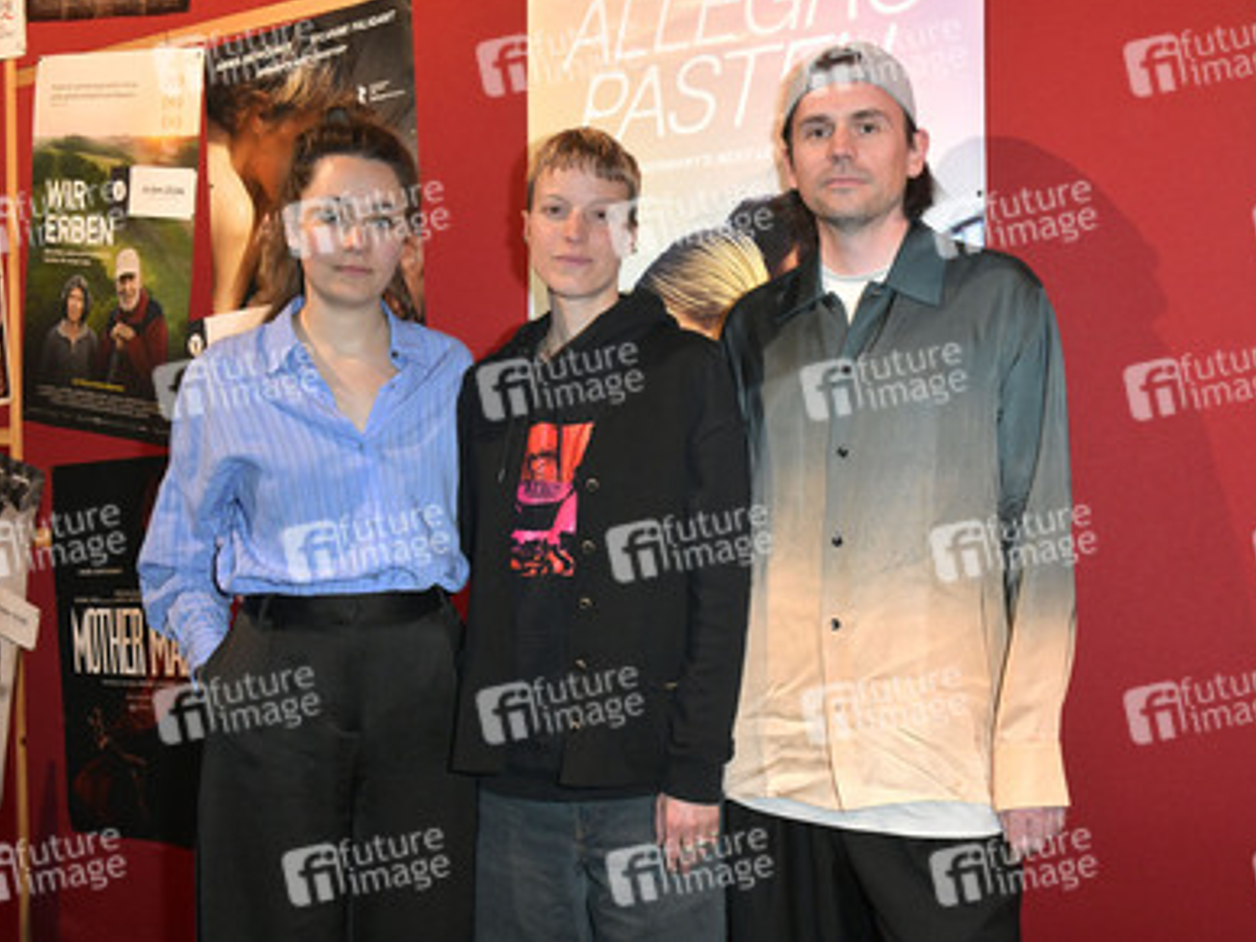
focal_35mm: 38
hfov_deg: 49.0
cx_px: 604
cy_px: 463
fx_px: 1379
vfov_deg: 37.7
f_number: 6.3
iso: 2000
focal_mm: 34
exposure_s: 1/250
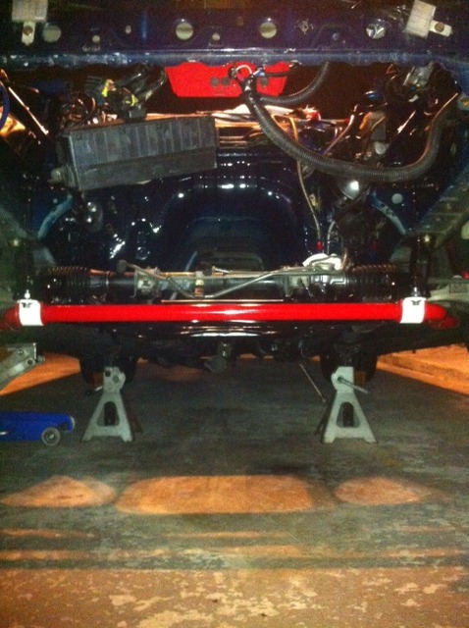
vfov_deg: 52.7
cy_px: 314
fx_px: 634
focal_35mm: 35
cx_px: 234
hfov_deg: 40.6
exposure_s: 1/15
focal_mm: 3.9
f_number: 2.8
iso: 1000
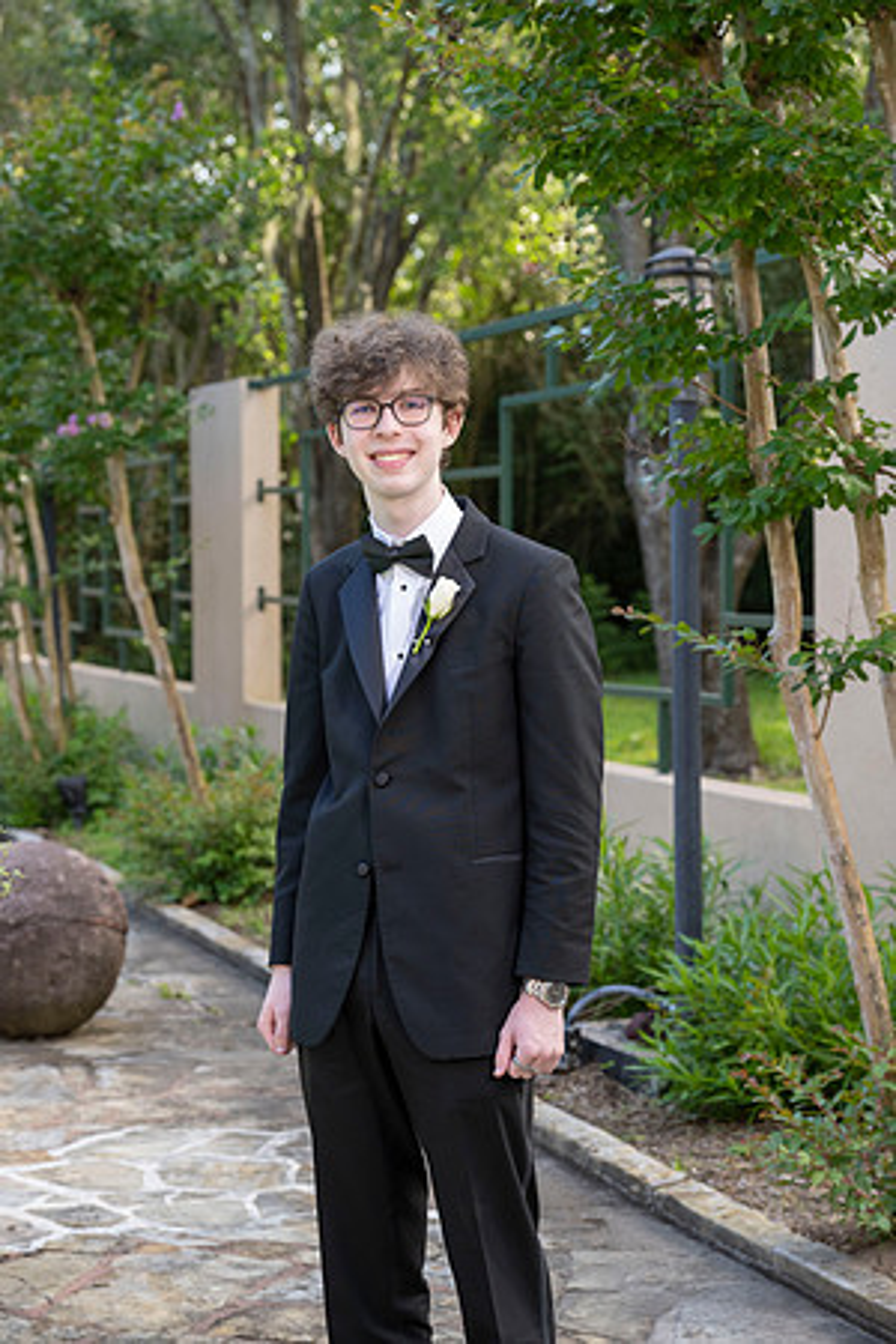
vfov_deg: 28.1
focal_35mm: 72
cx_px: 448
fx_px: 2688
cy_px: 672
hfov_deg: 18.9
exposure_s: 1/200
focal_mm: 72
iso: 500
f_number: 5
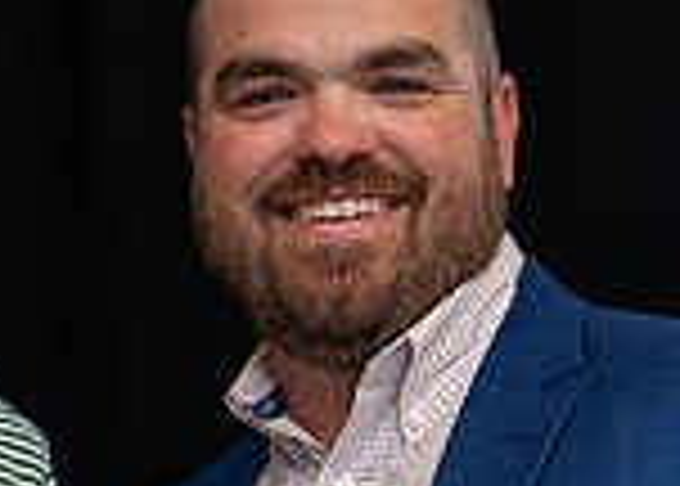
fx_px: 4618
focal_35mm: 239
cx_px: 148
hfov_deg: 8.4
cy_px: 761
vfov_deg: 6.0
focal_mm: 50
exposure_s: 1/320
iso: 200
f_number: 1.2
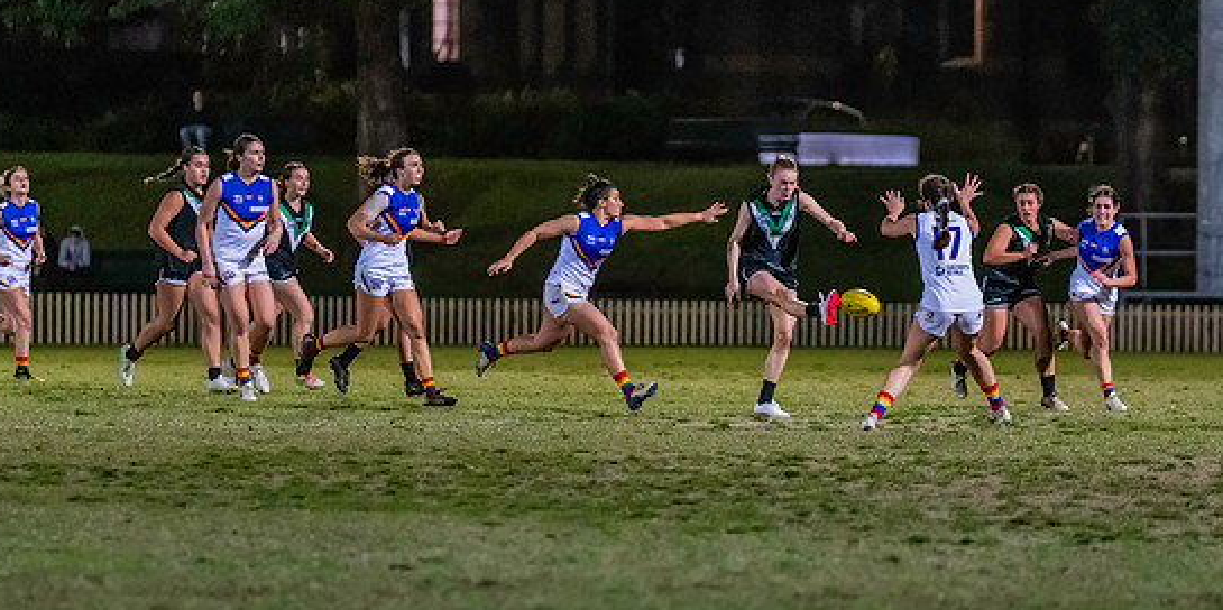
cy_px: 285
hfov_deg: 7.4
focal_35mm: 298
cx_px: 790
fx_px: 9414
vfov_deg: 3.7
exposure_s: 1/1000
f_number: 2.8
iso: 10000
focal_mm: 195
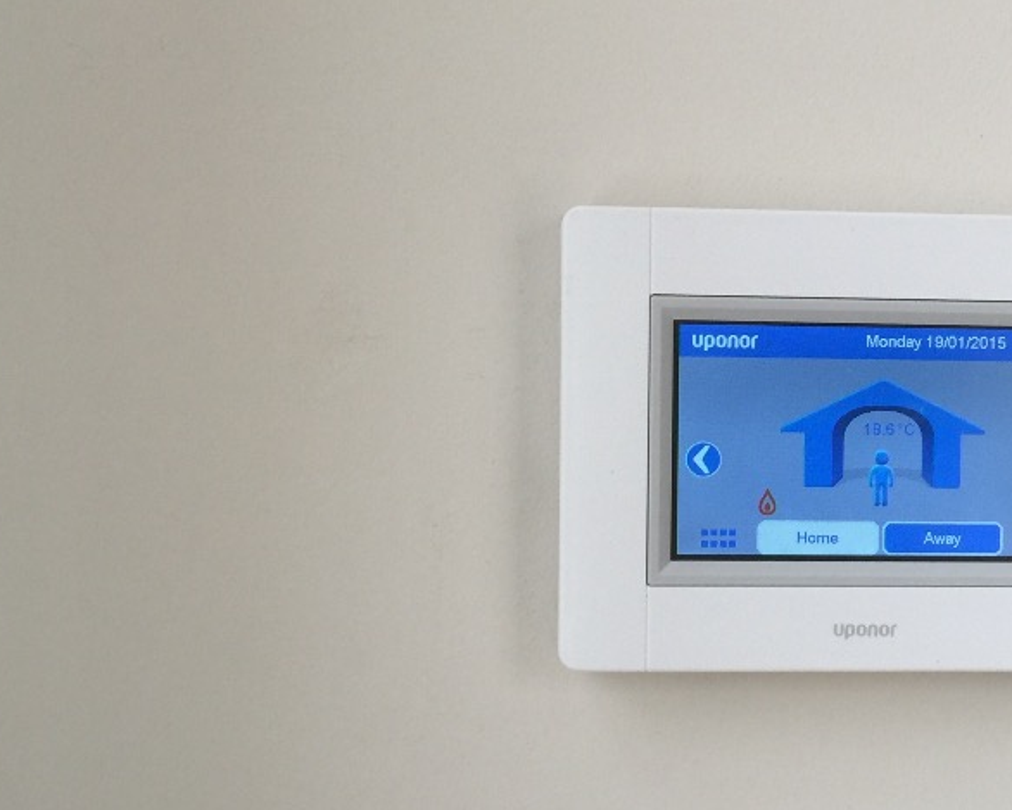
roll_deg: -1.0
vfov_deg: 26.2
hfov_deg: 31.6
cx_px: 817
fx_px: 1737
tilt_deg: -2.0
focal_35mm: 58
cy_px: 442
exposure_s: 1/33
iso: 32
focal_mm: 4.15
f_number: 2.2
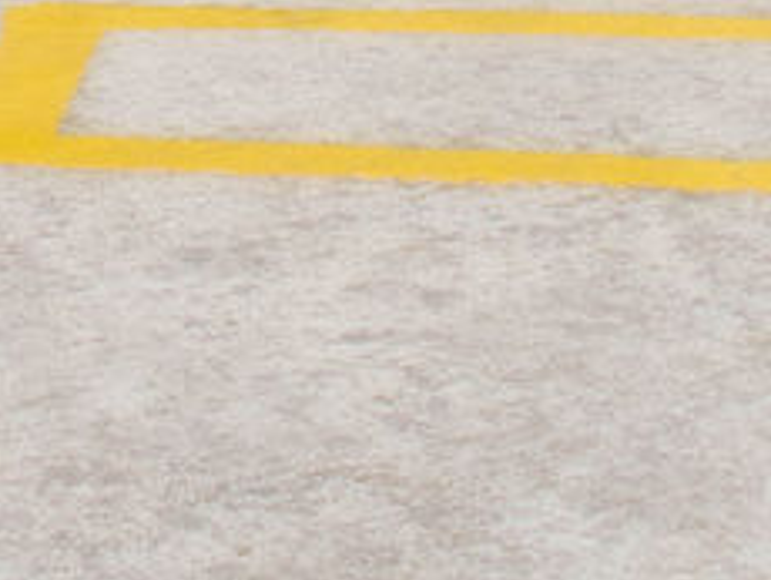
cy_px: -1348
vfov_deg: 7.3
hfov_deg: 11.2
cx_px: -137
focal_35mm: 173
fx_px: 3857
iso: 400
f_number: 8
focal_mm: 18
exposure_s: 1/2000
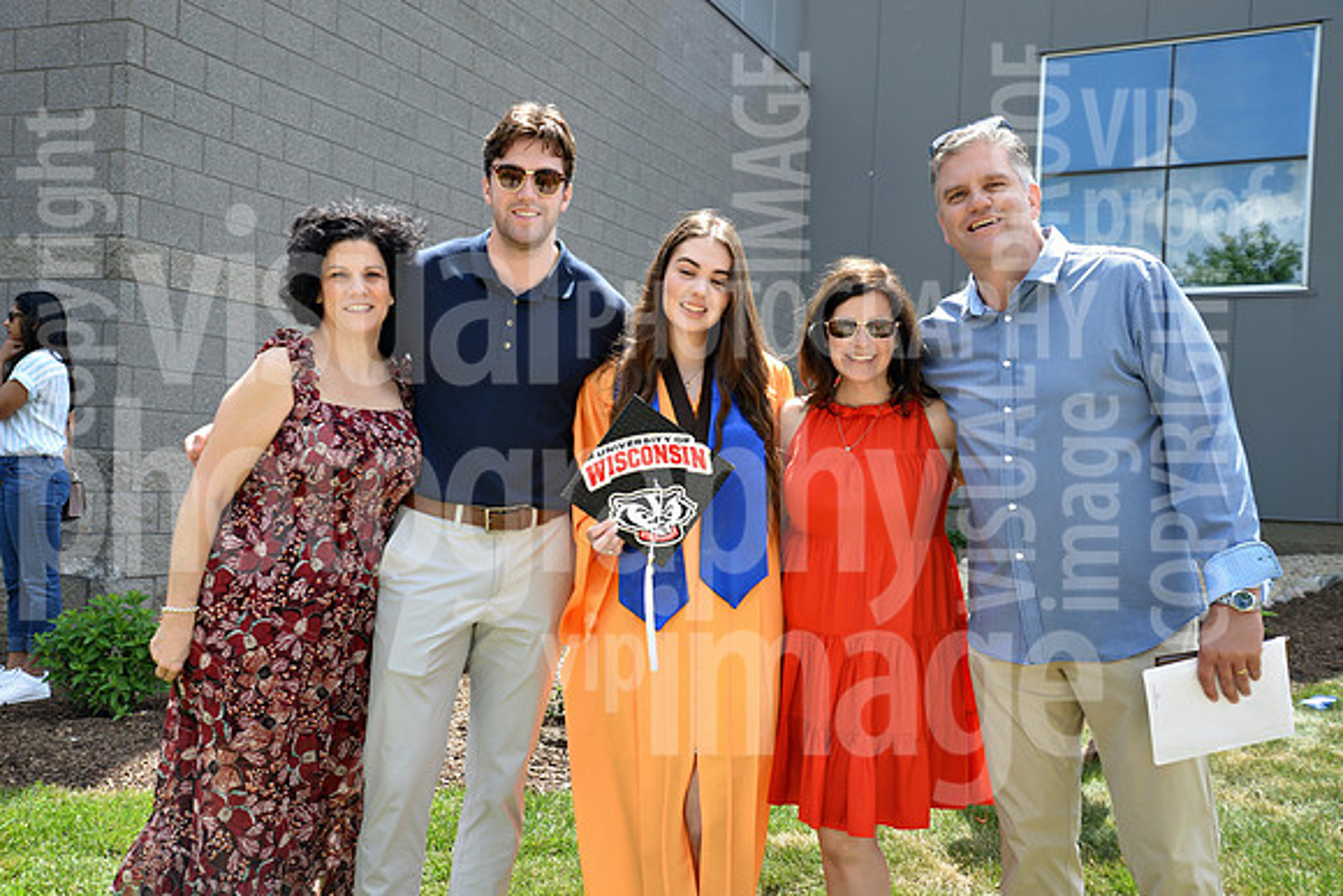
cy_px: 448
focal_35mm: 36
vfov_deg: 36.9
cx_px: 672
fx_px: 1343
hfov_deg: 53.1
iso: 100
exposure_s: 1/125
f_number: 6.3
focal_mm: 36
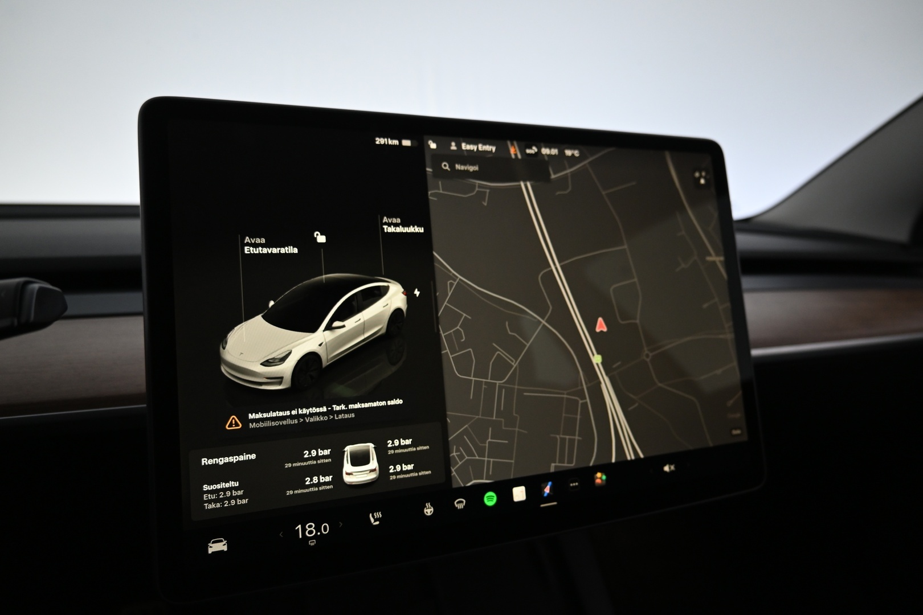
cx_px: 462
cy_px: 308
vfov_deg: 53.1
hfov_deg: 73.7
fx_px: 615
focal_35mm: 24
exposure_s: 1/25
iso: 720
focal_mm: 16
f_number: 3.5
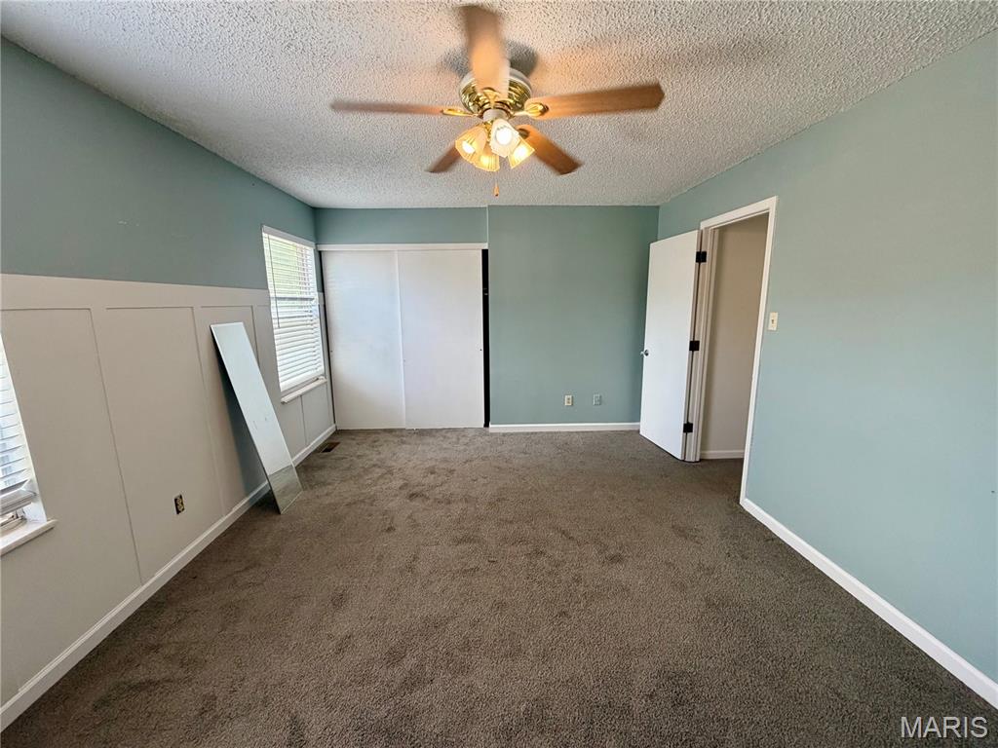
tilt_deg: -10.2
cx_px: 499
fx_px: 404
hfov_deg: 102.1
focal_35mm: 14
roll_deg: +1.6
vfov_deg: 85.7
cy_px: 374
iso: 160
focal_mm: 2.22
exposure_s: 1/121
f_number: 2.2
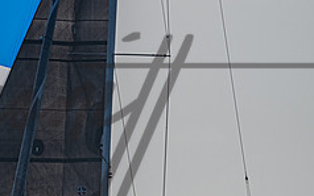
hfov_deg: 1.7
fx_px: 10779
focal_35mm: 1259
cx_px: 42
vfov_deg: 1.0
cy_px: 32
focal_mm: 400
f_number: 6.3
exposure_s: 1/8000
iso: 320
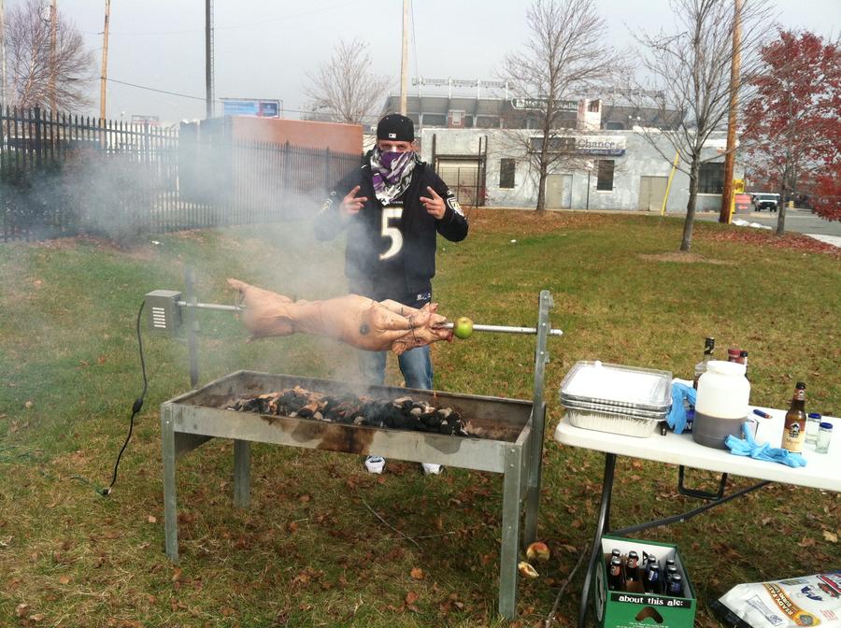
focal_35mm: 35
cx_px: 420
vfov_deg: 40.6
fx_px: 849
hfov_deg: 52.7
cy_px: 314
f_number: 2.8
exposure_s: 1/882
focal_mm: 3.85
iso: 80
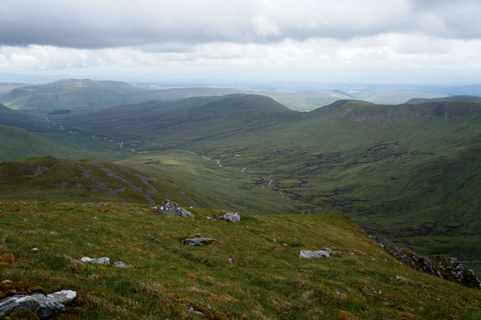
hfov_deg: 62.0
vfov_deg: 43.6
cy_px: 160
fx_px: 401
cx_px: 240
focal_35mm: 30
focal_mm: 20
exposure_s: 1/500
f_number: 5.6
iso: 200
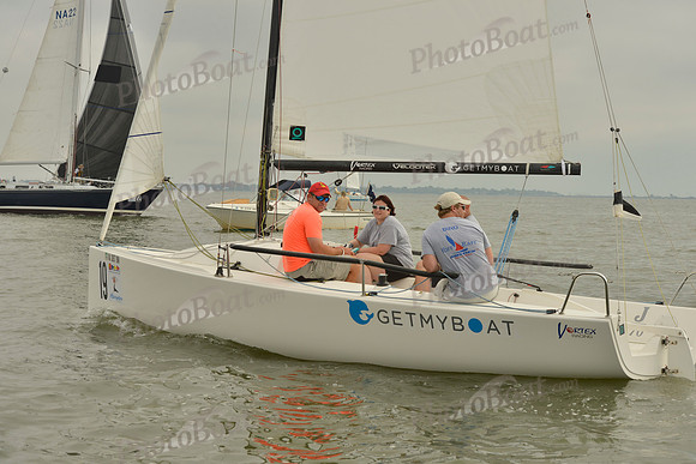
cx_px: 348
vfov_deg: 19.5
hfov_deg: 28.8
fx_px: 1354
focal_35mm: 70
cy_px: 232
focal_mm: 70
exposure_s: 1/1250
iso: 280
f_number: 8
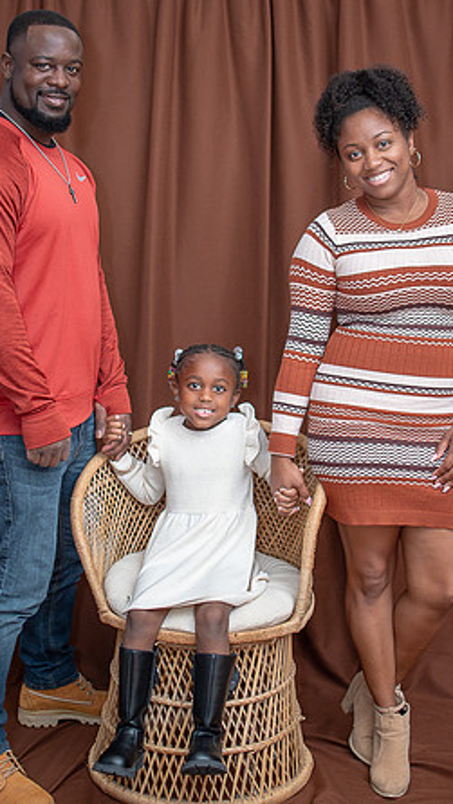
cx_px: 213
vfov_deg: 37.8
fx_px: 1174
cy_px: 400
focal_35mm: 55
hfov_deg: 21.8
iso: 800
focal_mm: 35
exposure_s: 1/160
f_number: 2
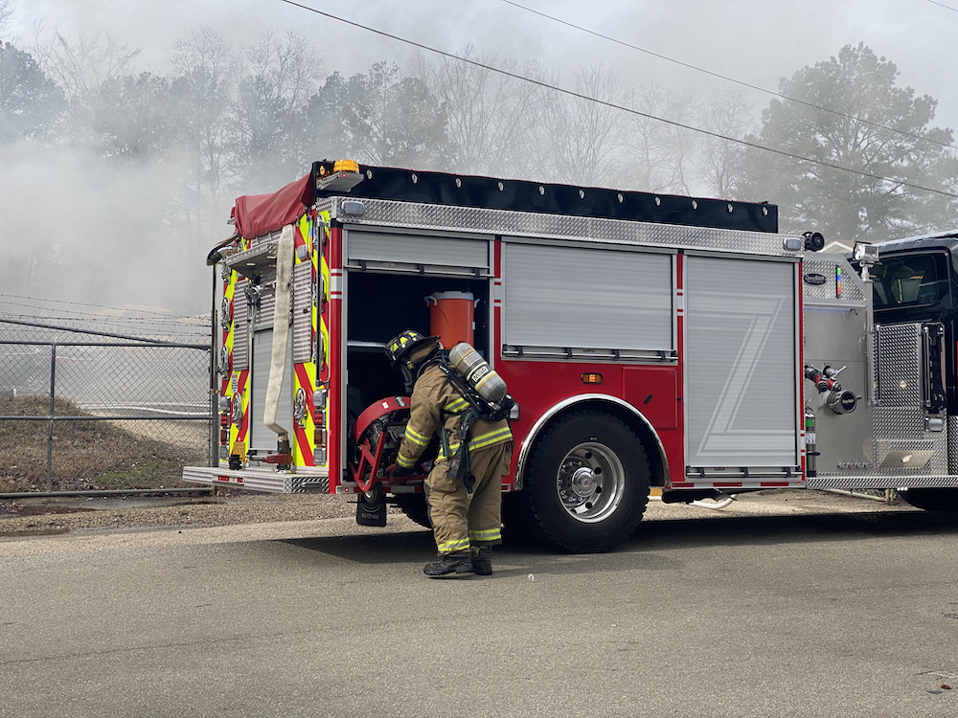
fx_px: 1439
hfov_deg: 36.8
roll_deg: -0.3
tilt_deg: -1.5
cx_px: 479
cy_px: 359
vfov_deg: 28.0
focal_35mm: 52
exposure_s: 1/1497
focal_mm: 6
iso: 20
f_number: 2
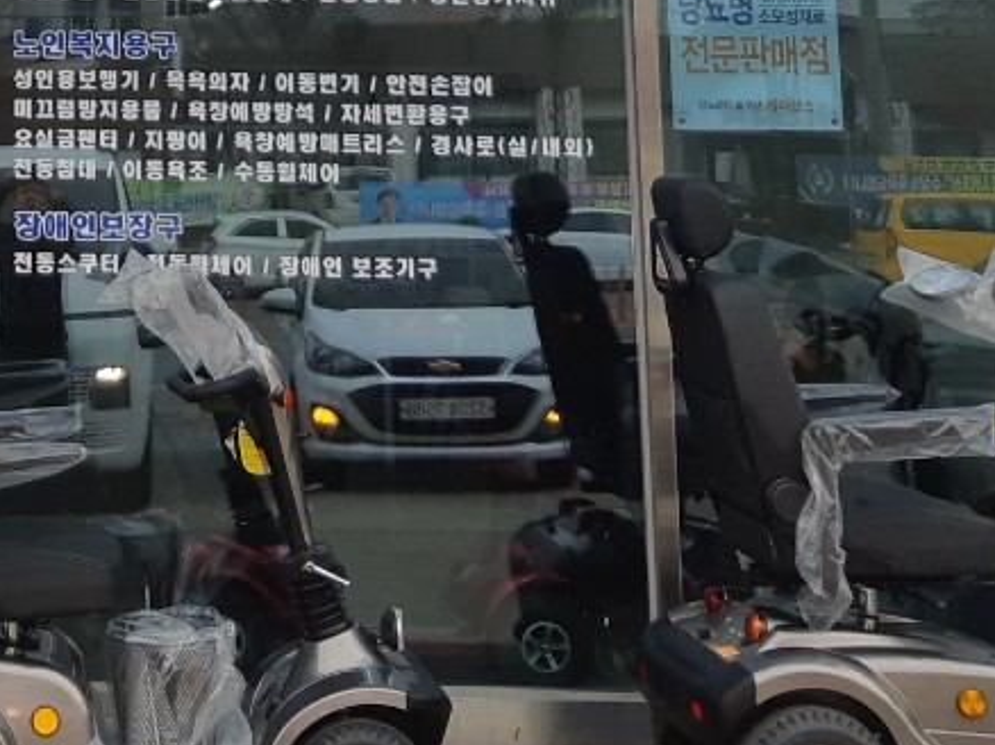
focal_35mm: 76
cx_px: -41
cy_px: -218
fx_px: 2183
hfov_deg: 24.3
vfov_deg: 18.1
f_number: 1.7
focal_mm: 3.93
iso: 40
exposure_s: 1/625
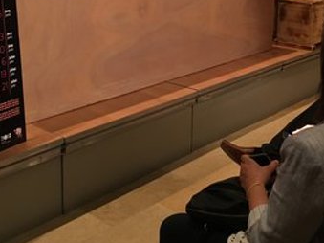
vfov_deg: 24.1
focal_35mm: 59
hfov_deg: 32.7
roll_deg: -0.6
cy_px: 21
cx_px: 170
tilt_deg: -10.3
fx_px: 552
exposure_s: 1/33
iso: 160
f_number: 2.2
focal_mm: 4.15
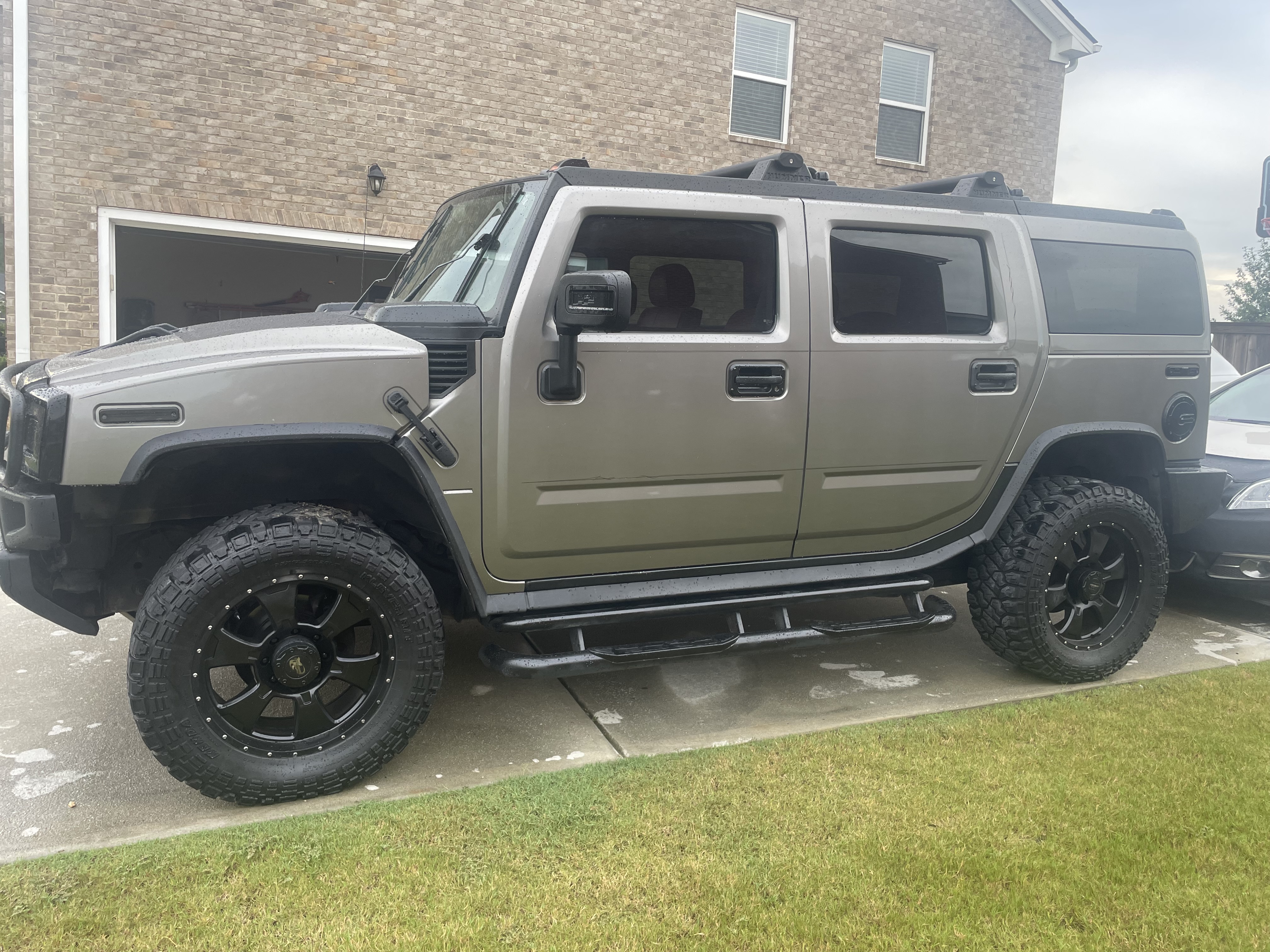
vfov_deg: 53.1
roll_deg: -2.2
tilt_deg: -4.1
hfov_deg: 67.3
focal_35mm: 26
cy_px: 476
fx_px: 954
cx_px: 635
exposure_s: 1/121
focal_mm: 4.2
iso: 64
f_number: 1.6
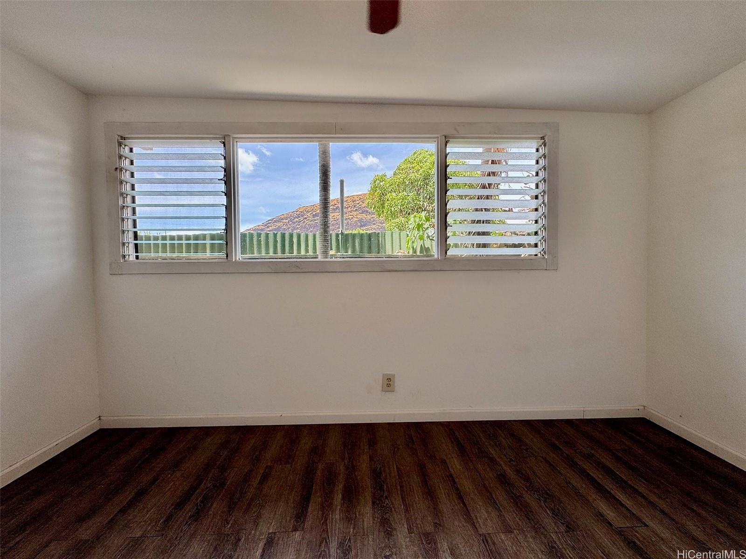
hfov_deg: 102.1
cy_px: 280
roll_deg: +0.2
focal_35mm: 14
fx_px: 302
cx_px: 373
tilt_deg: -1.8
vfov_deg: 85.7
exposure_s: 1/178
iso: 40
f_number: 2.2
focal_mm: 2.22
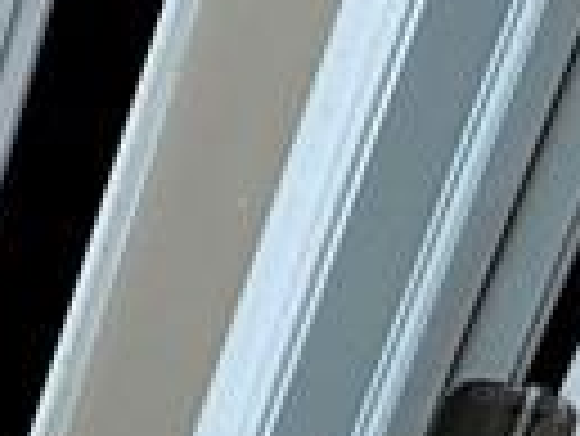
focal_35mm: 111
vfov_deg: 13.3
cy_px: 360
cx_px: -1129
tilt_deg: -18.3
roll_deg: -5.1
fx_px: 1862
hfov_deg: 11.3
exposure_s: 1/121
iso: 50
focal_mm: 2.22
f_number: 2.2
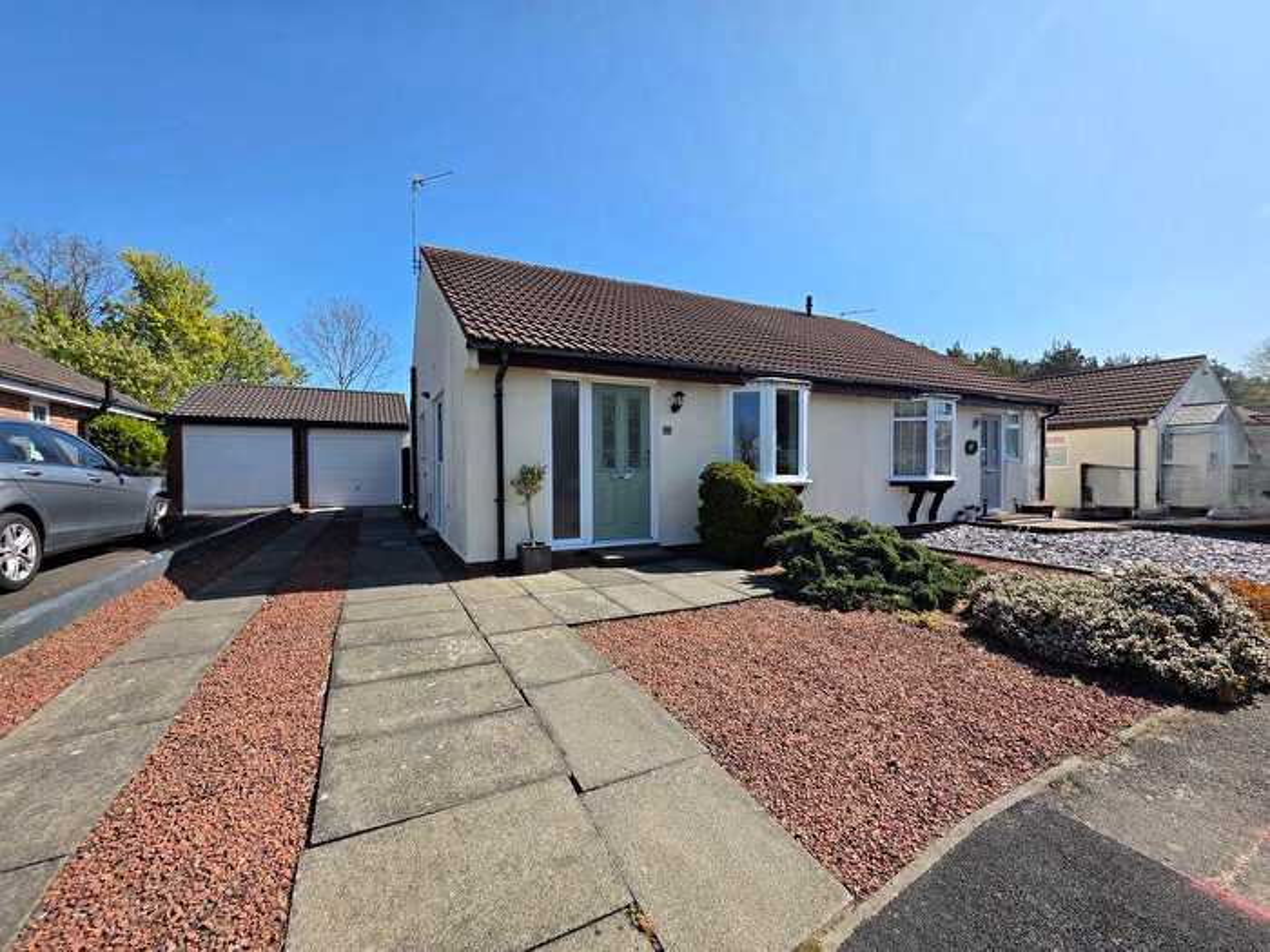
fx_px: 477
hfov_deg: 106.2
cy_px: 476
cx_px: 635
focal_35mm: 13
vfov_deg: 89.9
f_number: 1.9
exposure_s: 1/2000
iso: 40
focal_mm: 2.2
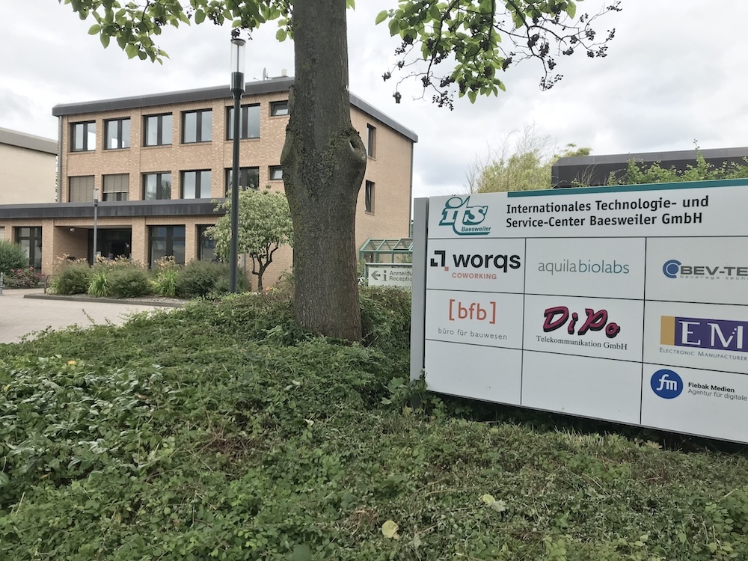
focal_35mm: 28
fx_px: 605
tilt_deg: -0.4
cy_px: 280
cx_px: 374
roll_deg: -1.3
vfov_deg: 49.7
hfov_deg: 63.4
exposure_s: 1/987
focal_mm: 3.99
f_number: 1.8
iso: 20
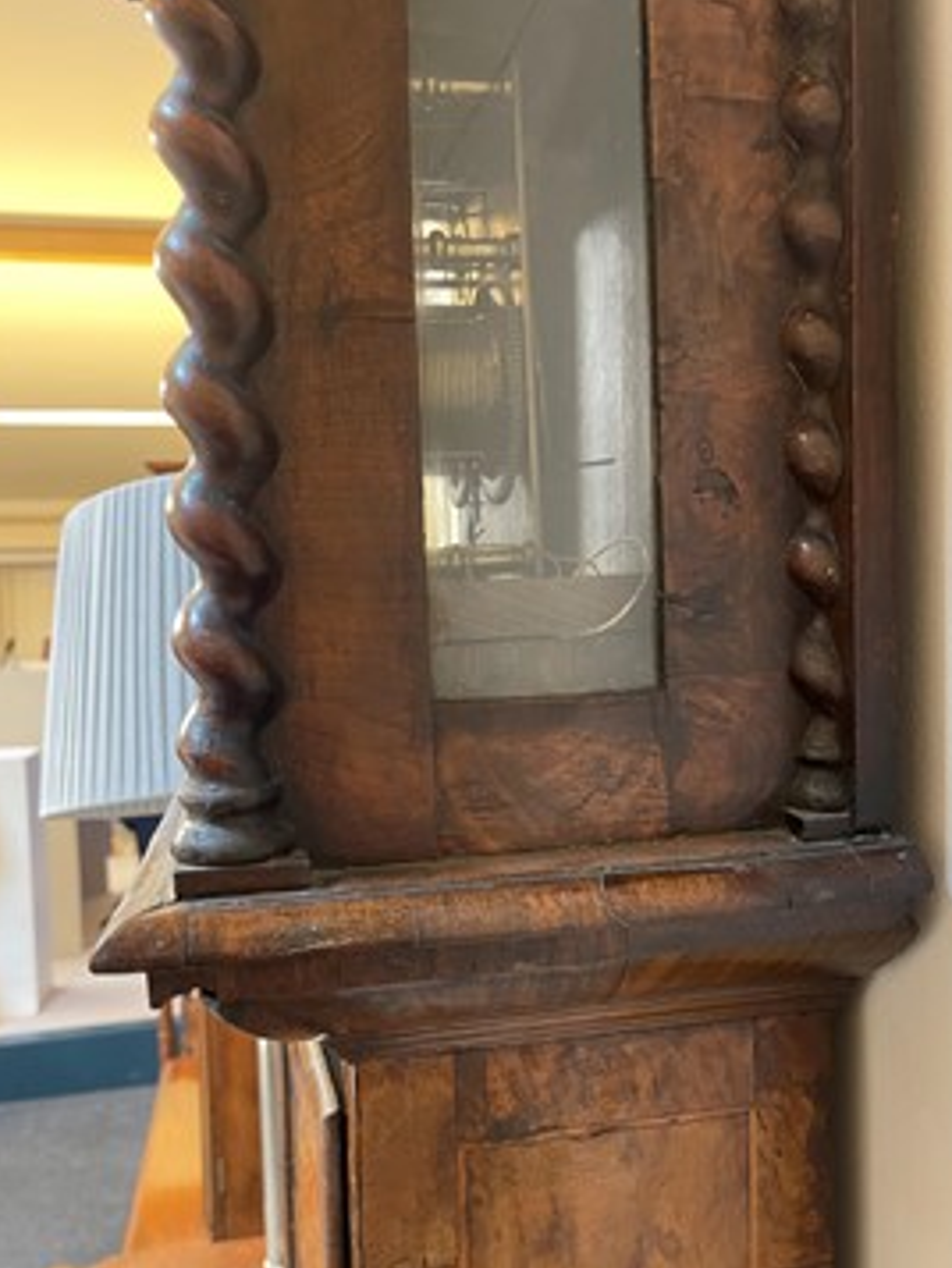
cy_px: 675
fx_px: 1026
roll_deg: +2.2
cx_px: 515
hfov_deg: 49.7
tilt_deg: -3.6
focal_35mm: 28
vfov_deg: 63.4
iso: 500
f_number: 1.6
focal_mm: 5.1
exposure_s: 1/50
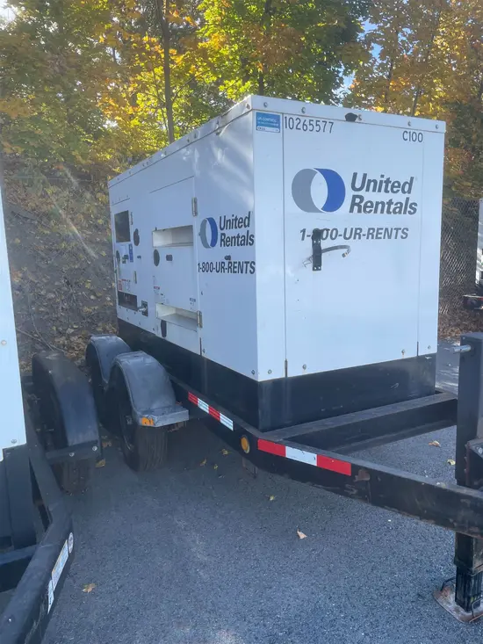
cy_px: 322
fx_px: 484
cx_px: 242
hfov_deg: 53.1
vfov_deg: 67.3
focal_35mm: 26
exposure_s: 1/744
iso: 32
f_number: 1.6
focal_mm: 4.2
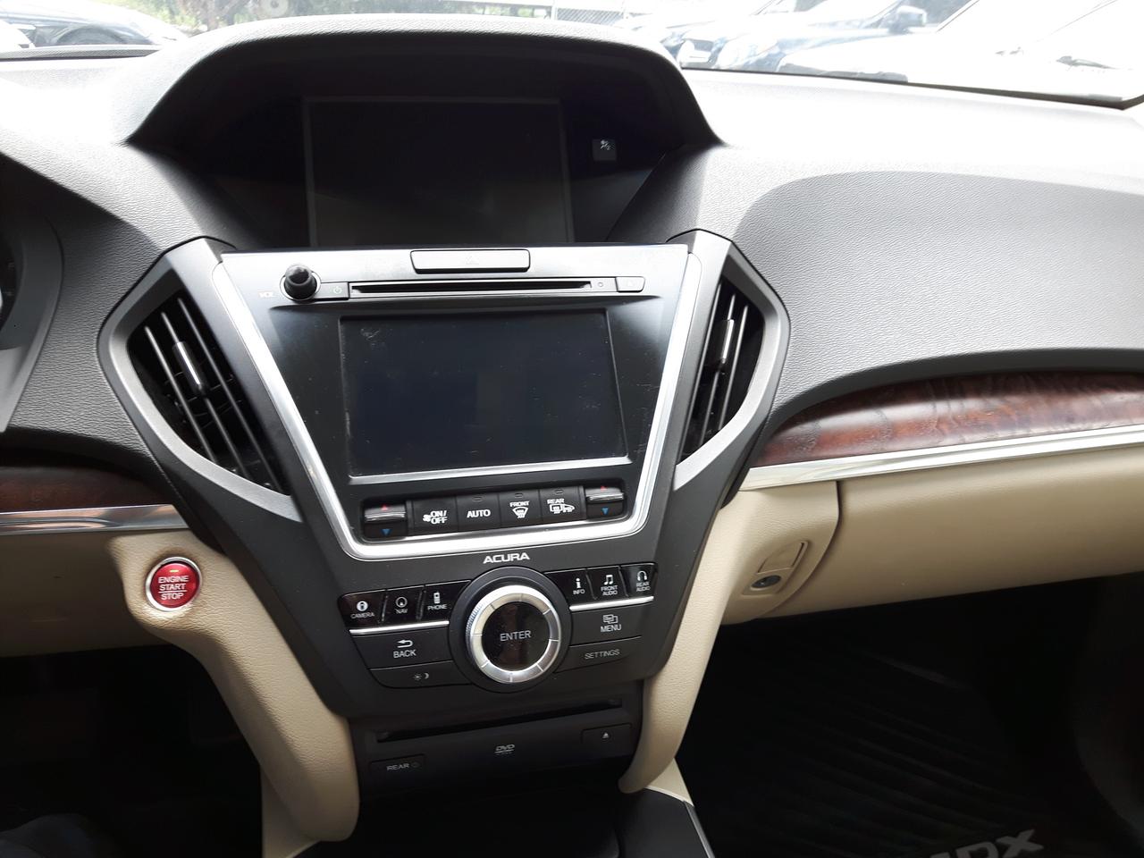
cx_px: 572
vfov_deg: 45.4
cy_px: 429
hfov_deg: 58.4
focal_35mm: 31
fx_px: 1024
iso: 40
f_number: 1.9
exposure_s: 1/50
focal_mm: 3.7
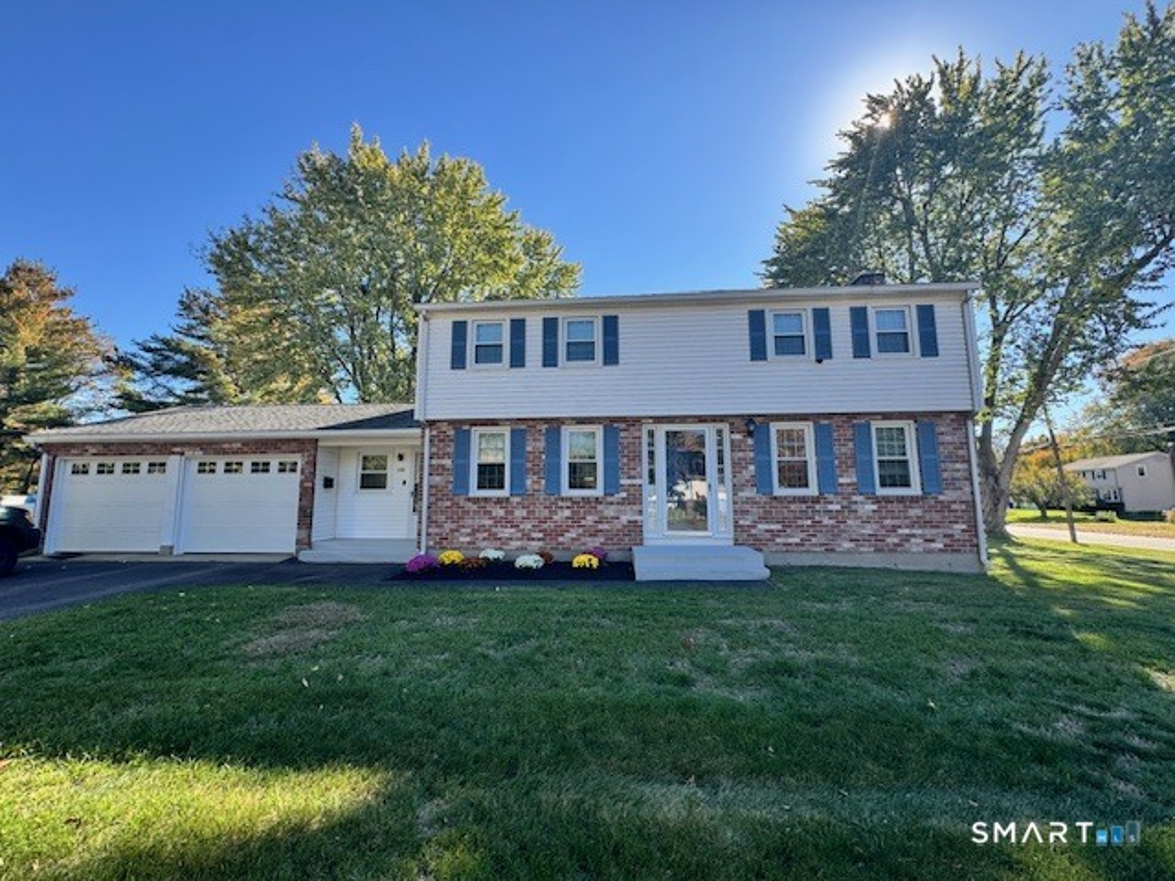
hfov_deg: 102.1
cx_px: 588
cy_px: 440
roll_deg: -0.4
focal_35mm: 14
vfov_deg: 85.7
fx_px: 475
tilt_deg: +5.8
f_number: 2.2
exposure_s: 1/373
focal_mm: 2.22
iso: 50
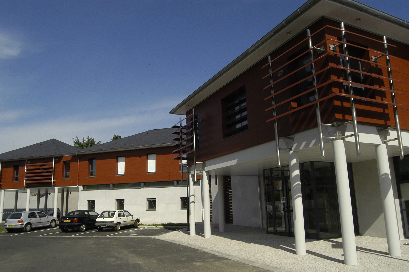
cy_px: 136
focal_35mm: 26
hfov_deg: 70.5
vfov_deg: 50.3
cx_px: 204
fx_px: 289
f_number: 13
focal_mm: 17
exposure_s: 1/125
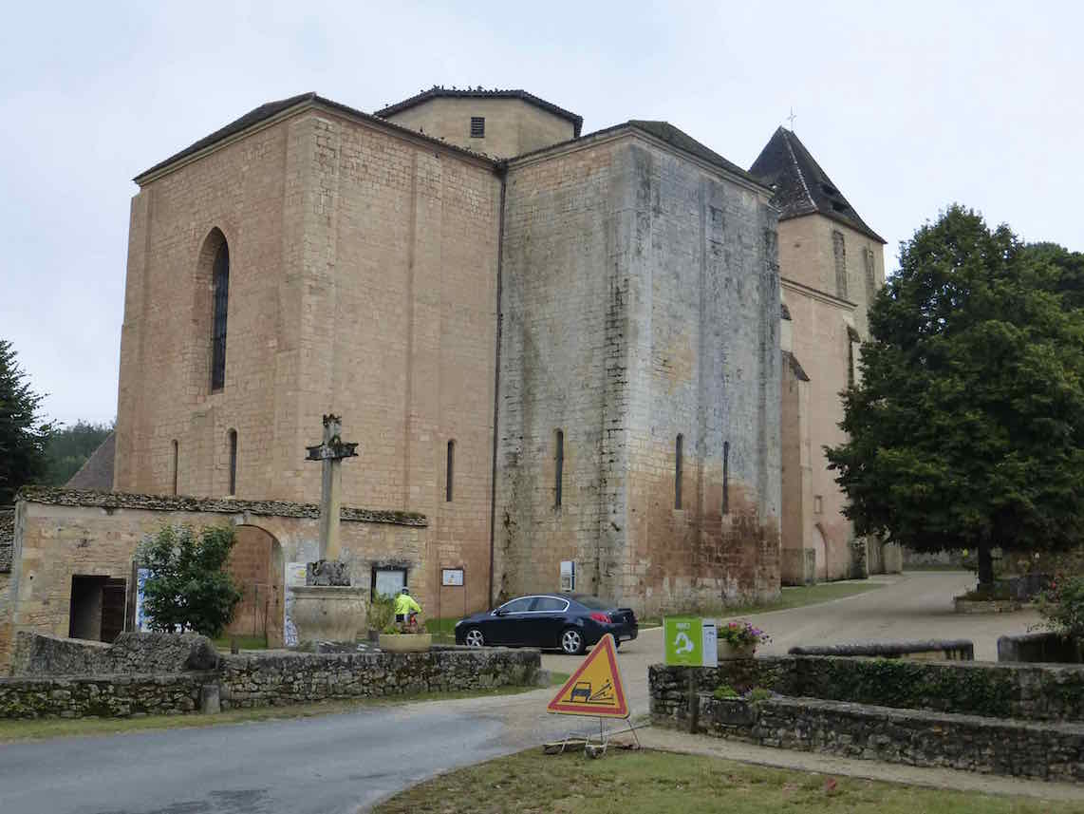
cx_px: 542
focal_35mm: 40
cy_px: 407
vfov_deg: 36.0
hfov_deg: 46.8
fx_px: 1253
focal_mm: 6.9
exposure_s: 1/320
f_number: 3.9
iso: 160
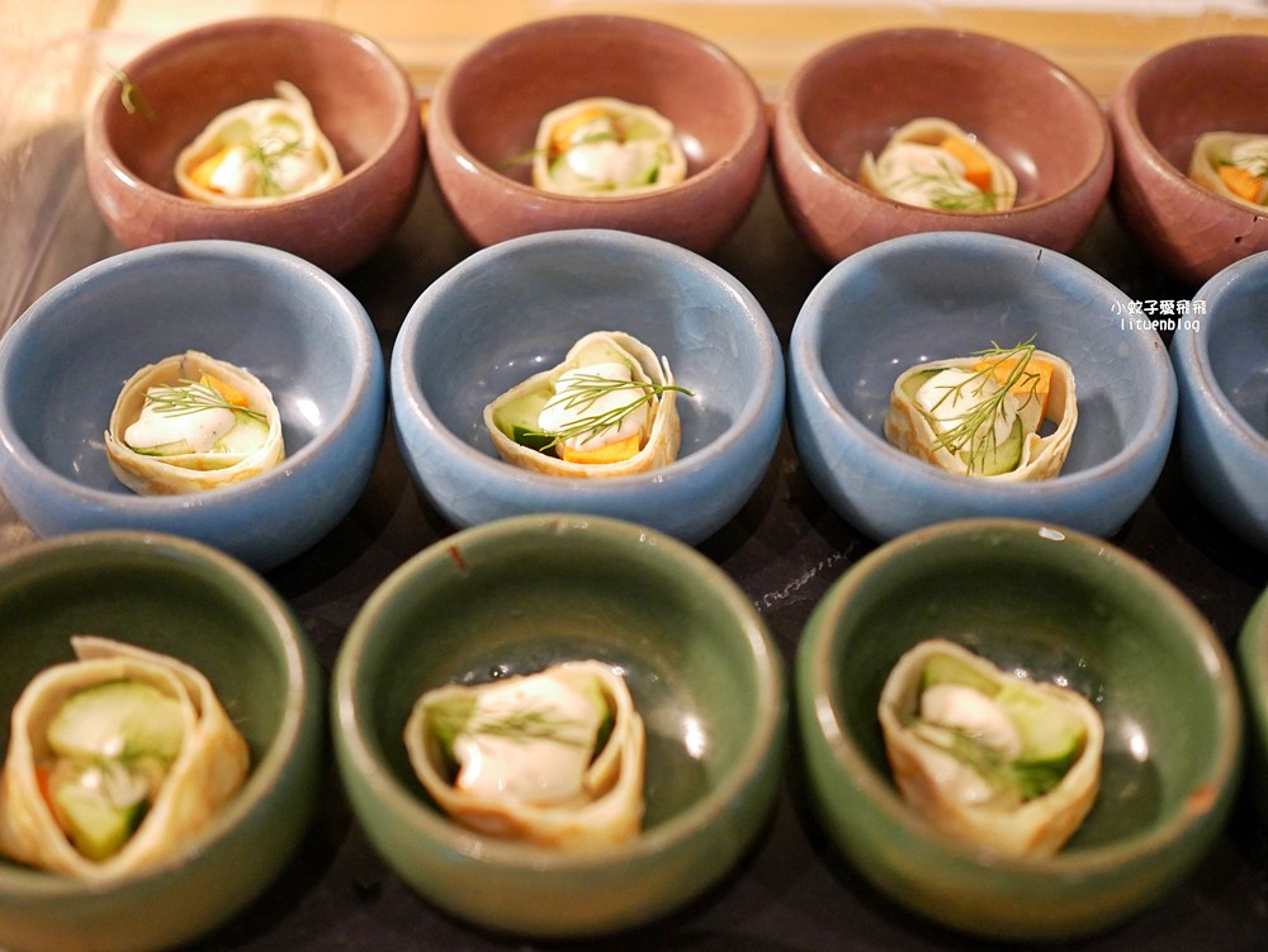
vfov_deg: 29.1
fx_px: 1832
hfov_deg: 38.2
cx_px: 634
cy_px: 476
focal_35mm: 50
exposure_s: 1/160
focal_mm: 25
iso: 2000
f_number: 1.8
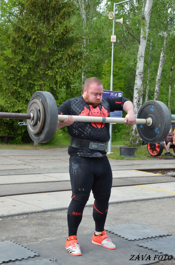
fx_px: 418
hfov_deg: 23.7
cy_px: 132
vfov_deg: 35.1
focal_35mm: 57
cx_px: 88
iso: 500
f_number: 8
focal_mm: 38
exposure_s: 1/250
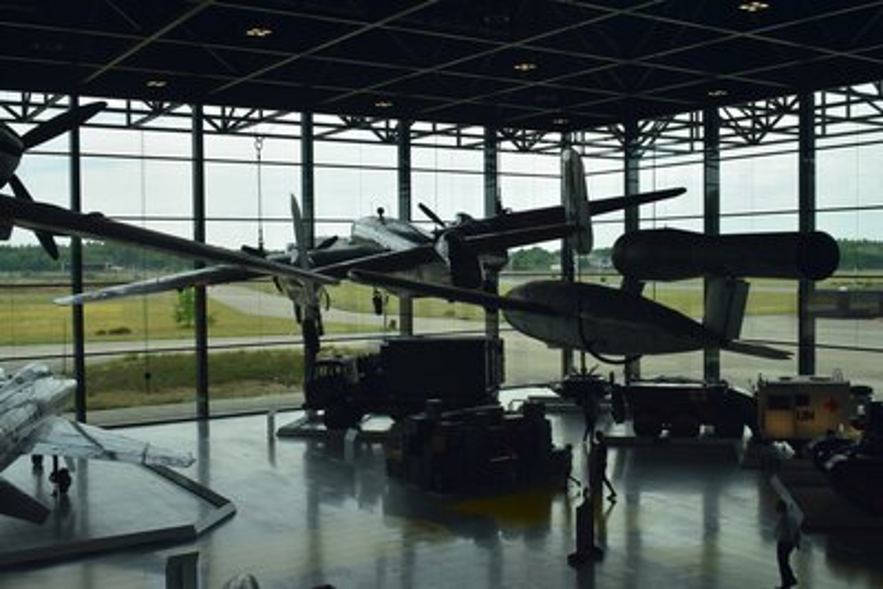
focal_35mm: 40
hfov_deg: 47.9
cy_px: 294
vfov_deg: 33.0
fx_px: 994
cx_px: 442
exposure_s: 1/320
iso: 400
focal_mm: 27
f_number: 10
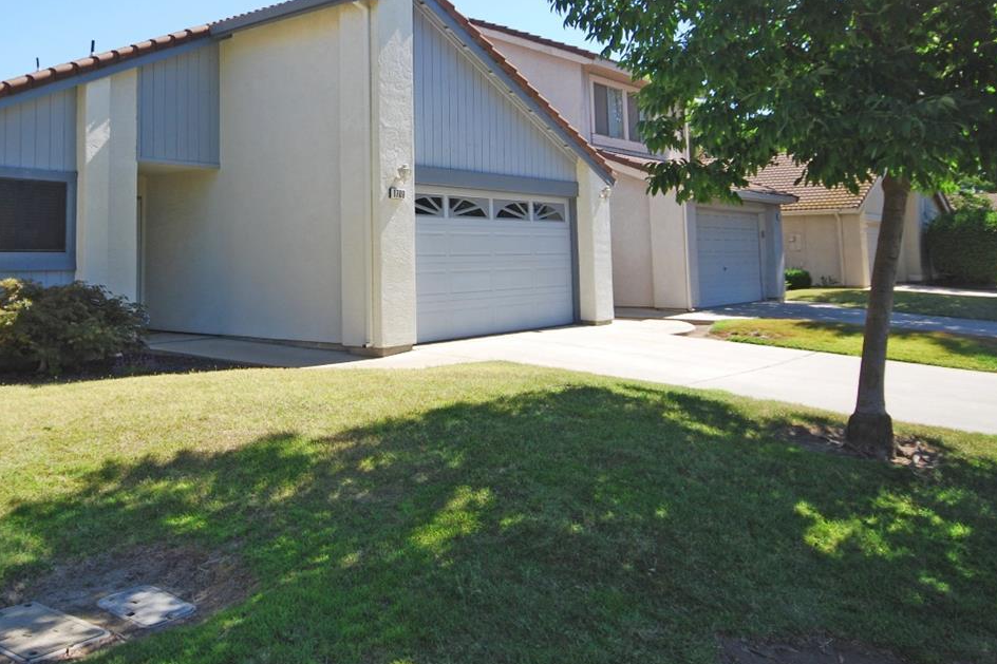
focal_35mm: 36
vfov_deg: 36.2
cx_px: 334
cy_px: 170
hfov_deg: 52.4
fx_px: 991
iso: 100
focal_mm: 15
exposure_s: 1/200
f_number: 7.1
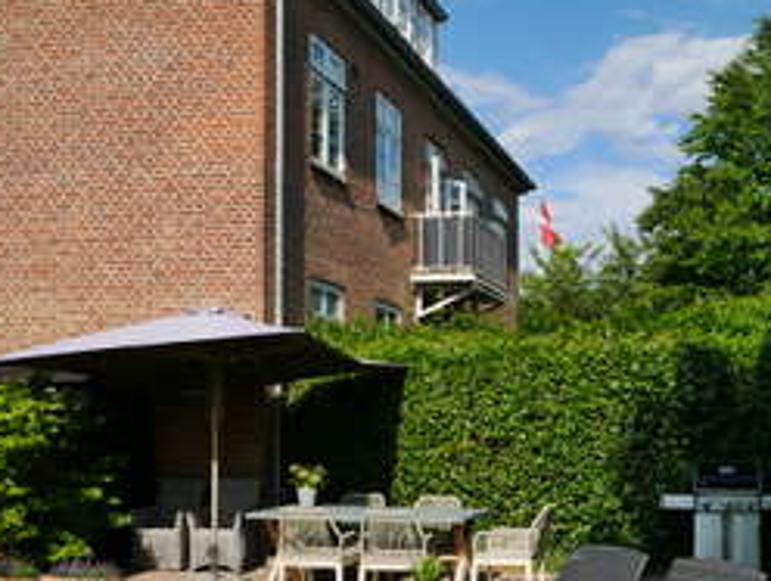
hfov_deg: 41.3
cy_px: 419
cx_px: 535
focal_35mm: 45
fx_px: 1004
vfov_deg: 31.8
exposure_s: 1/500
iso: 200
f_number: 8
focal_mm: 15
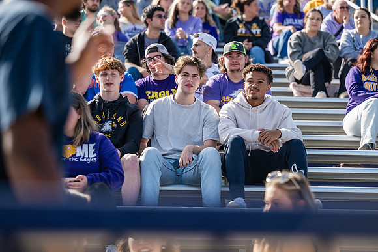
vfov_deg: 10.2
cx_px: 189
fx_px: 1418
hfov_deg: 15.2
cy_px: 126
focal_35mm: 135
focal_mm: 135
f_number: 3.5
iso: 100
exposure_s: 1/500
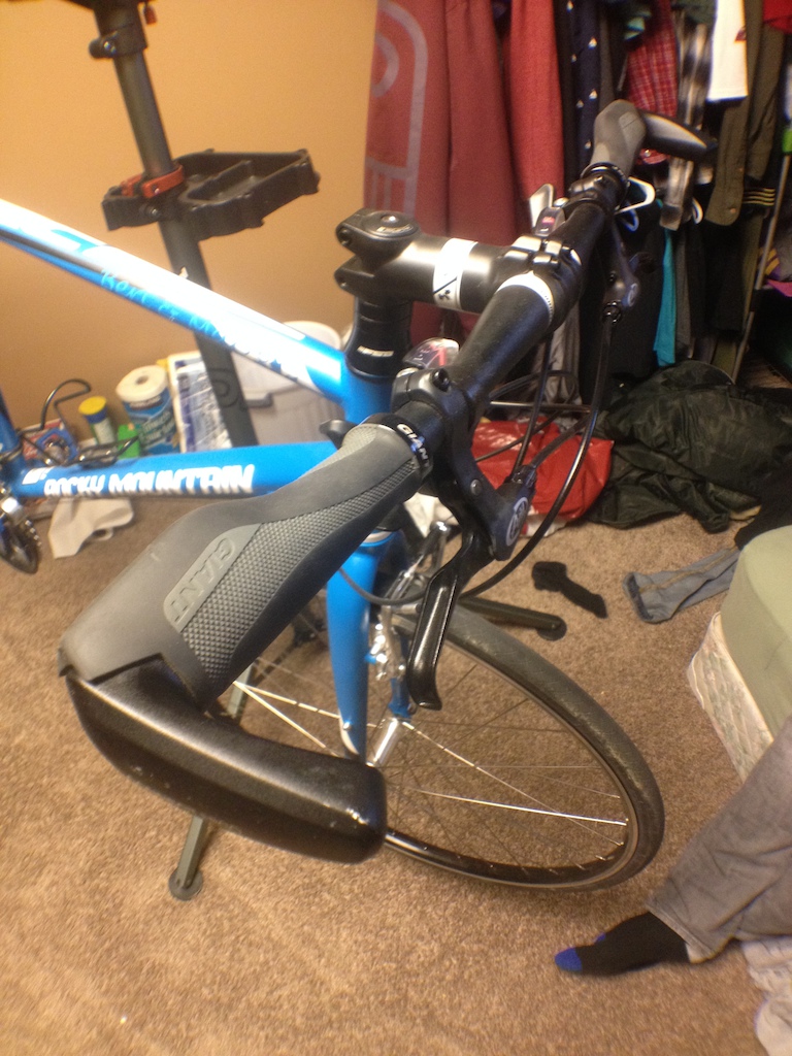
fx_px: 1068
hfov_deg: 40.7
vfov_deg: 52.6
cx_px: 396
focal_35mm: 35
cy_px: 528
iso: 200
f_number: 2.4
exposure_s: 1/20
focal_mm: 4.28
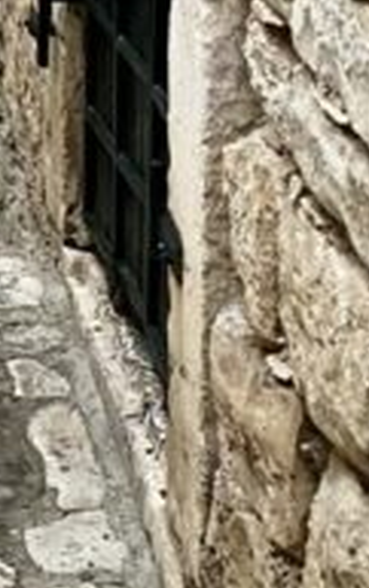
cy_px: -524
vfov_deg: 12.8
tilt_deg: -2.6
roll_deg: +3.1
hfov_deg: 8.1
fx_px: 2344
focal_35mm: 146
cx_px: -589
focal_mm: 4.25
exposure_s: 1/60
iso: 125
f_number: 1.8
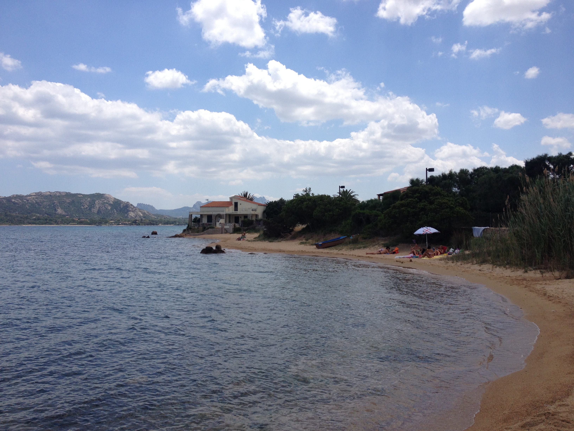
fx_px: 580
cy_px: 216
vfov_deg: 40.7
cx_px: 287
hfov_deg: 52.6
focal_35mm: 35
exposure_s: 1/2404
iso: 50
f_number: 2.4
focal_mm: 4.28
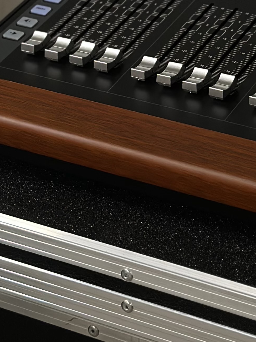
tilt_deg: -18.0
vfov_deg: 12.9
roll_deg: -0.4
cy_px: -80
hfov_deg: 9.8
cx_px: 316
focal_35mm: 149
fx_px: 1469
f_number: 1.78
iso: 320
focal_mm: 6.86
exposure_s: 1/50
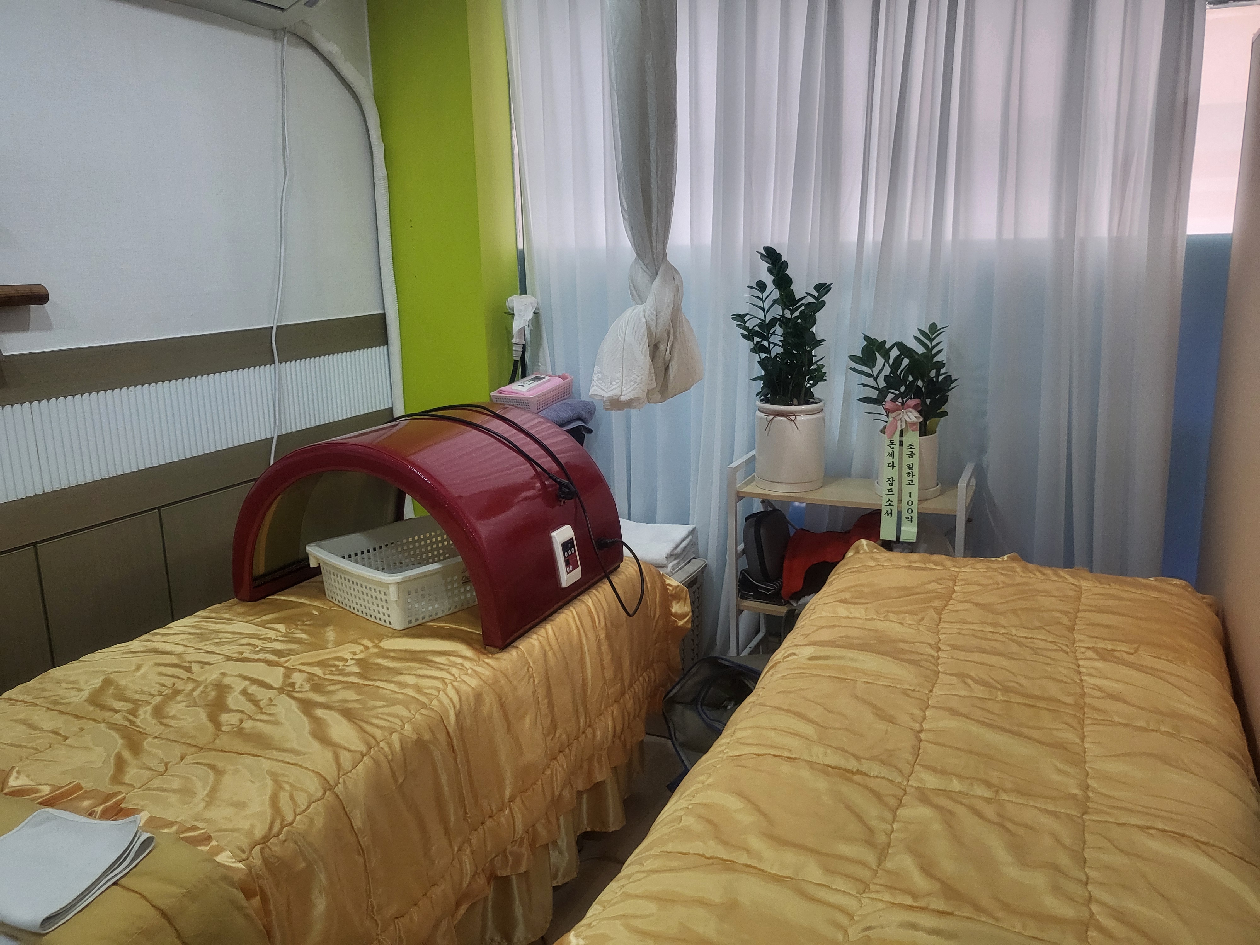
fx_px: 946
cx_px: 630
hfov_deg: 67.3
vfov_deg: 53.1
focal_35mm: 26
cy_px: 472
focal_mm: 4.25
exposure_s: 1/120
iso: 320
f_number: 1.8
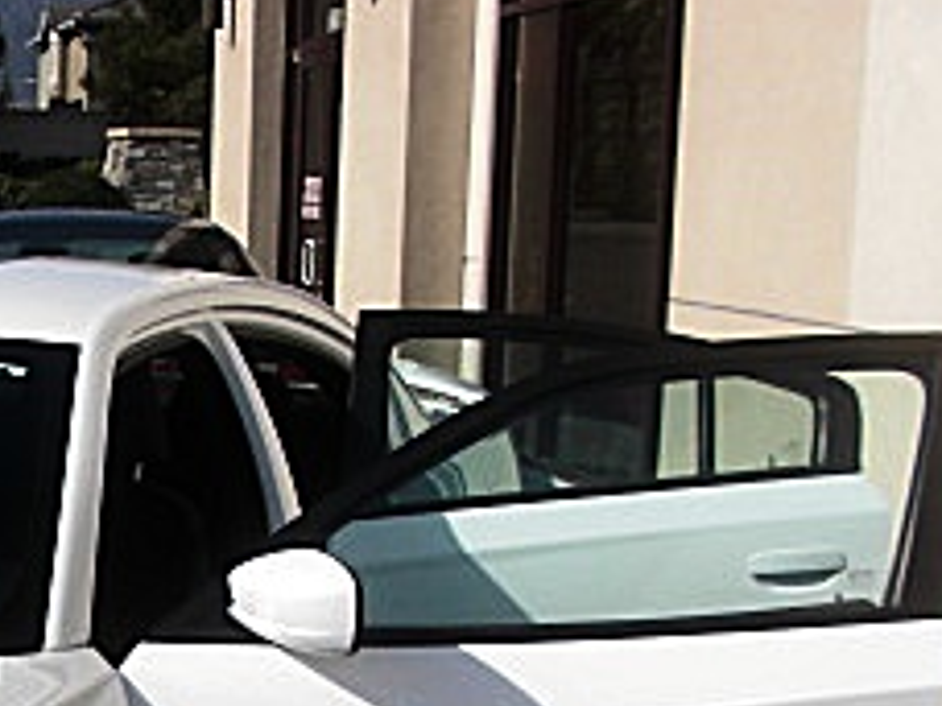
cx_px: -202
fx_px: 2748
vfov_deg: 14.3
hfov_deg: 18.4
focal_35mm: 101
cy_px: 817
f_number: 7.9
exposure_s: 1/160
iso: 50
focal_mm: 6.3
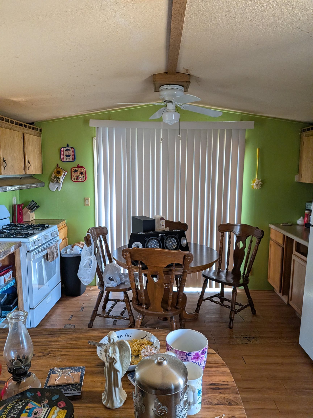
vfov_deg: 71.6
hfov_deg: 56.8
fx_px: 289
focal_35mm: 24
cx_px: 156
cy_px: 209
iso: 960
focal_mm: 4.53
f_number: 1.7
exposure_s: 1/468
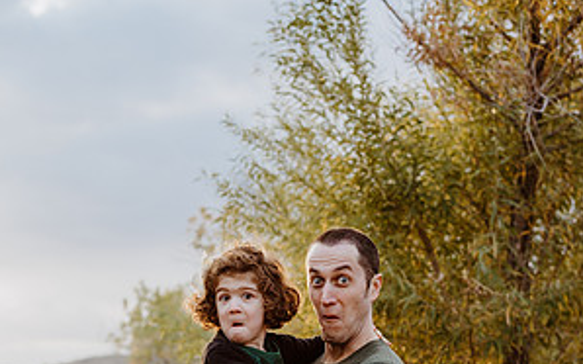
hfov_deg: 26.8
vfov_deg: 16.5
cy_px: 376
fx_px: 1223
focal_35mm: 77
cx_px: 292
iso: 400
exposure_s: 1/500
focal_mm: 50
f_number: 3.2
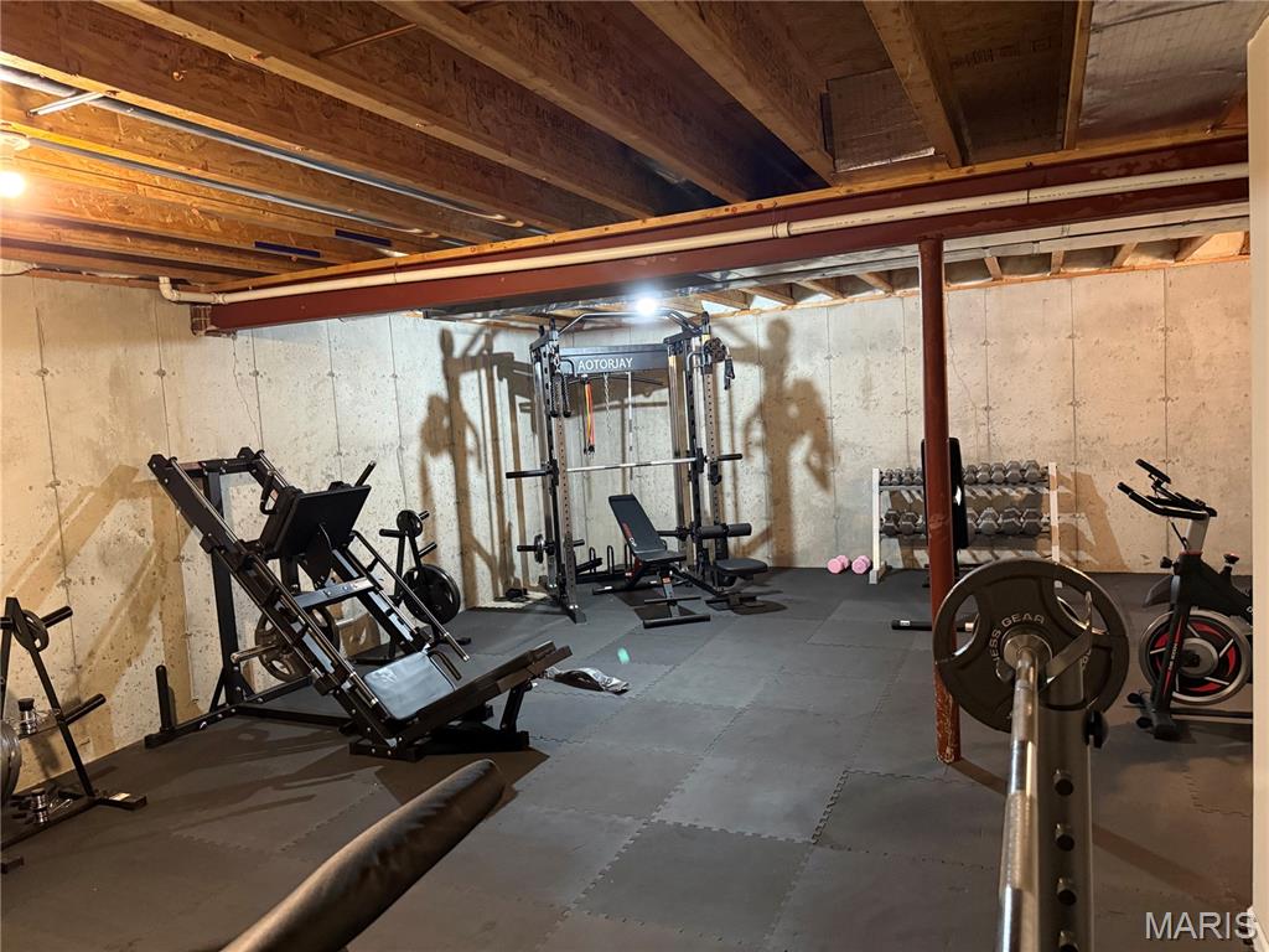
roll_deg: +3.9
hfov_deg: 71.6
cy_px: 476
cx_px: 634
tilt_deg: -5.0
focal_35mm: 24
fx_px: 880
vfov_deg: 56.8
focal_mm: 6.76
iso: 800
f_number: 1.78
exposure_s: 1/30
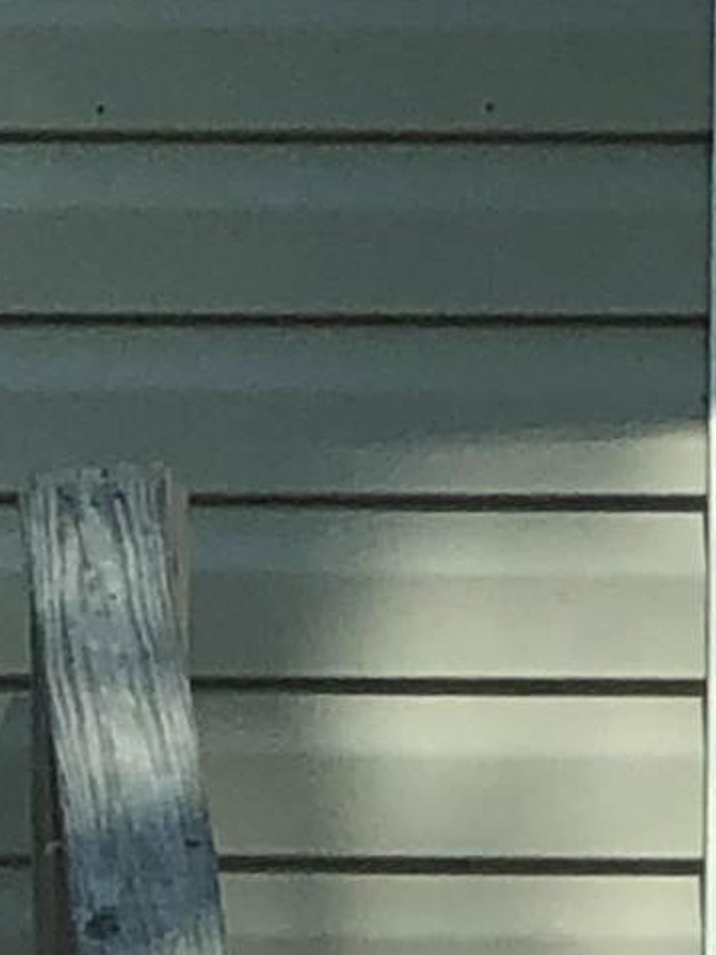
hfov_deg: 2.6
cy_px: 357
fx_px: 15699
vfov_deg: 3.5
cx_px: 259
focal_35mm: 569
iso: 20
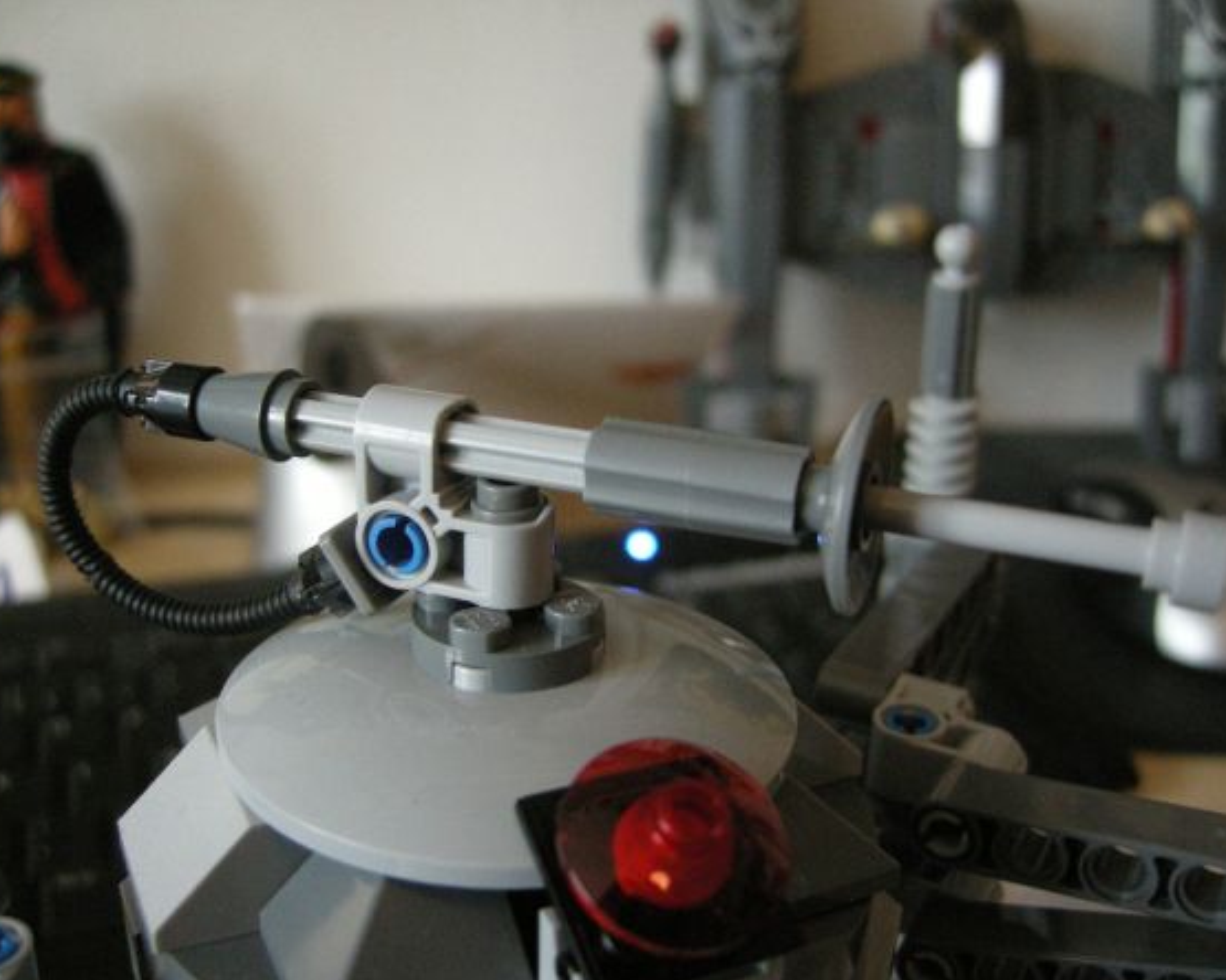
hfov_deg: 47.9
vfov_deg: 39.2
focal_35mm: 38
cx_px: 630
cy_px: 494
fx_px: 1379
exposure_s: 1/35
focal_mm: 7.5
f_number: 2.7
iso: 400
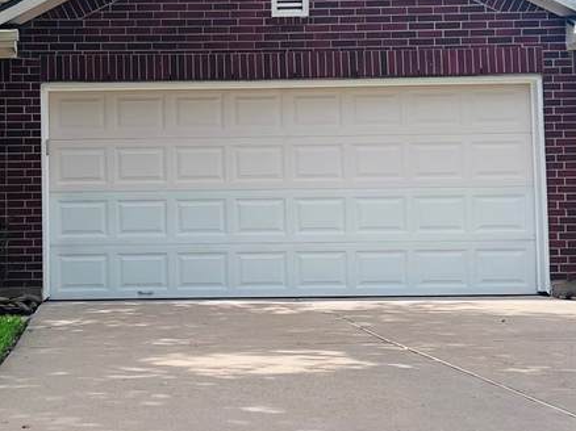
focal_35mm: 76
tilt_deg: +5.8
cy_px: 177
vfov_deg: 19.4
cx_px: 125
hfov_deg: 25.3
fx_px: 1264
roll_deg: +1.1
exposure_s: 1/3704
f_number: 1.5
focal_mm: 5.7
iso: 50
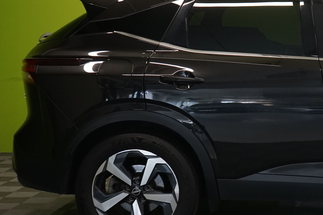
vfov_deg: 14.9
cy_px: 111
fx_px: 825
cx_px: 368
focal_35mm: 92
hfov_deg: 20.9
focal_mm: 39
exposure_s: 1/30
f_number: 6.3
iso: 1250
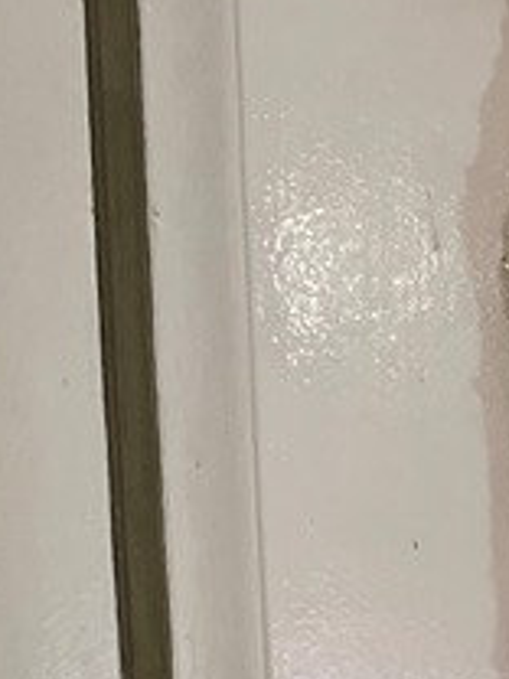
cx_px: 1073
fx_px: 2451
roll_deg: +0.8
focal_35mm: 125
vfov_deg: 13.2
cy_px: 1440
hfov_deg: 10.7
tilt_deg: -7.5
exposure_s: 1/60
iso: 400
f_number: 1.6
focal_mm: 4.2
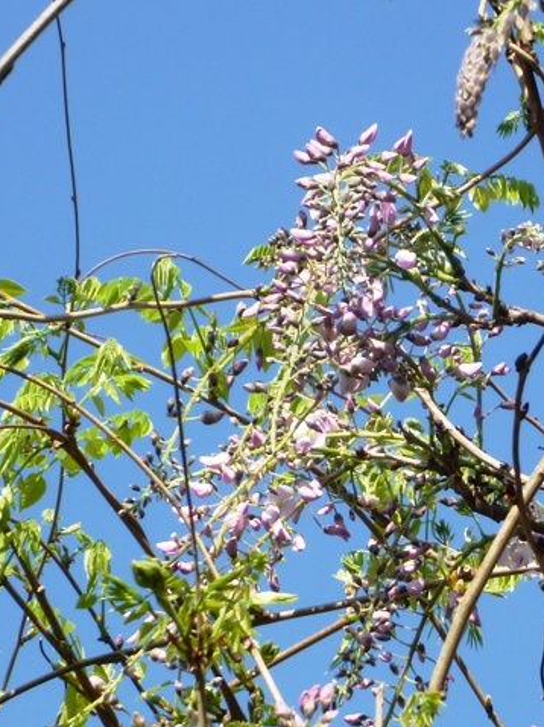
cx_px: 421
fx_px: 4551
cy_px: 364
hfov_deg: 6.8
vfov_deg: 9.1
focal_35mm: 217
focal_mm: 22.5
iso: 80
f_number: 5.9
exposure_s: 1/200
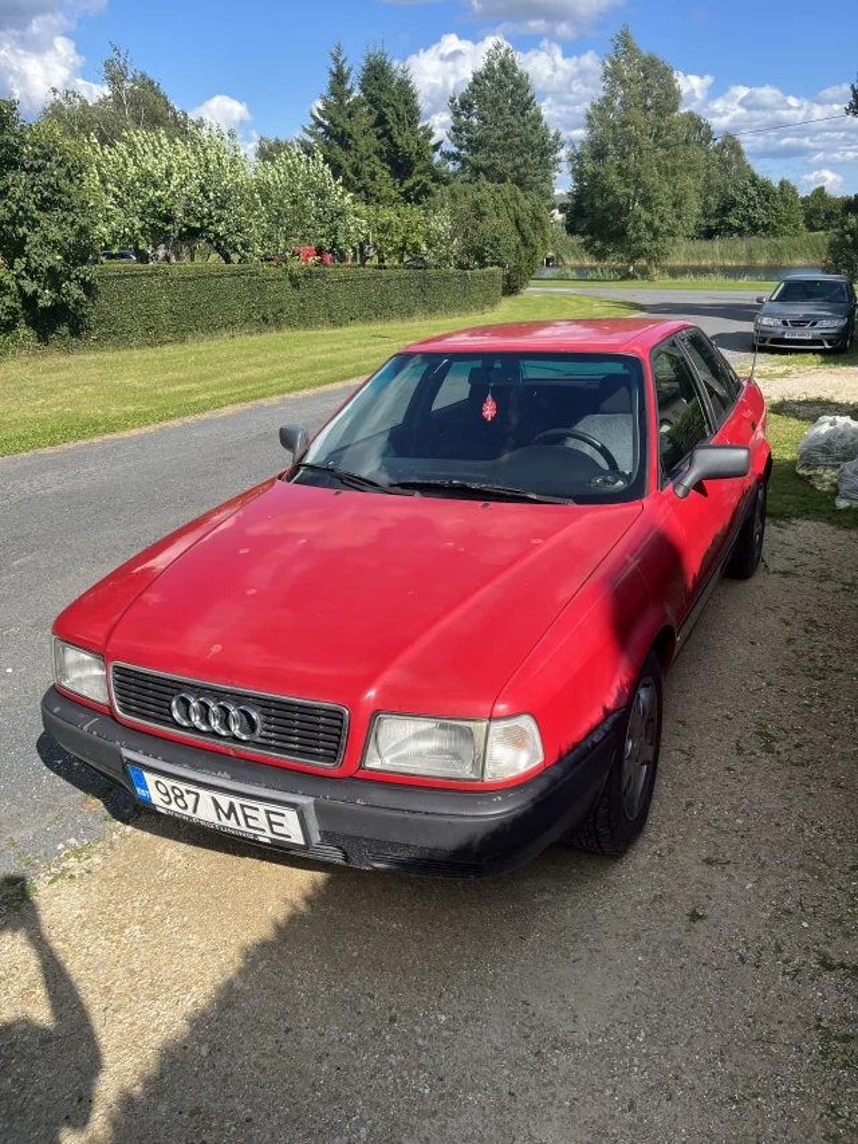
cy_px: 572
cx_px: 429
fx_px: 859
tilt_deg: -22.3
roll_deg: +1.0
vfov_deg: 67.3
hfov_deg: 53.1
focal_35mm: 26
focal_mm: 5.1
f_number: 1.6
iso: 50
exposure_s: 1/2179
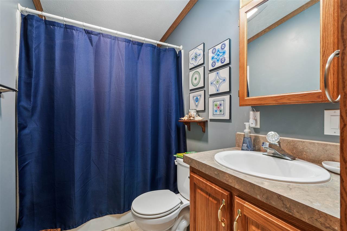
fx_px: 154
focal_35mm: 16
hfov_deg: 96.7
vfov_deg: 73.7
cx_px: 174
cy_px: 116
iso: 640
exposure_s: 1/5
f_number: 10
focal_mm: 16
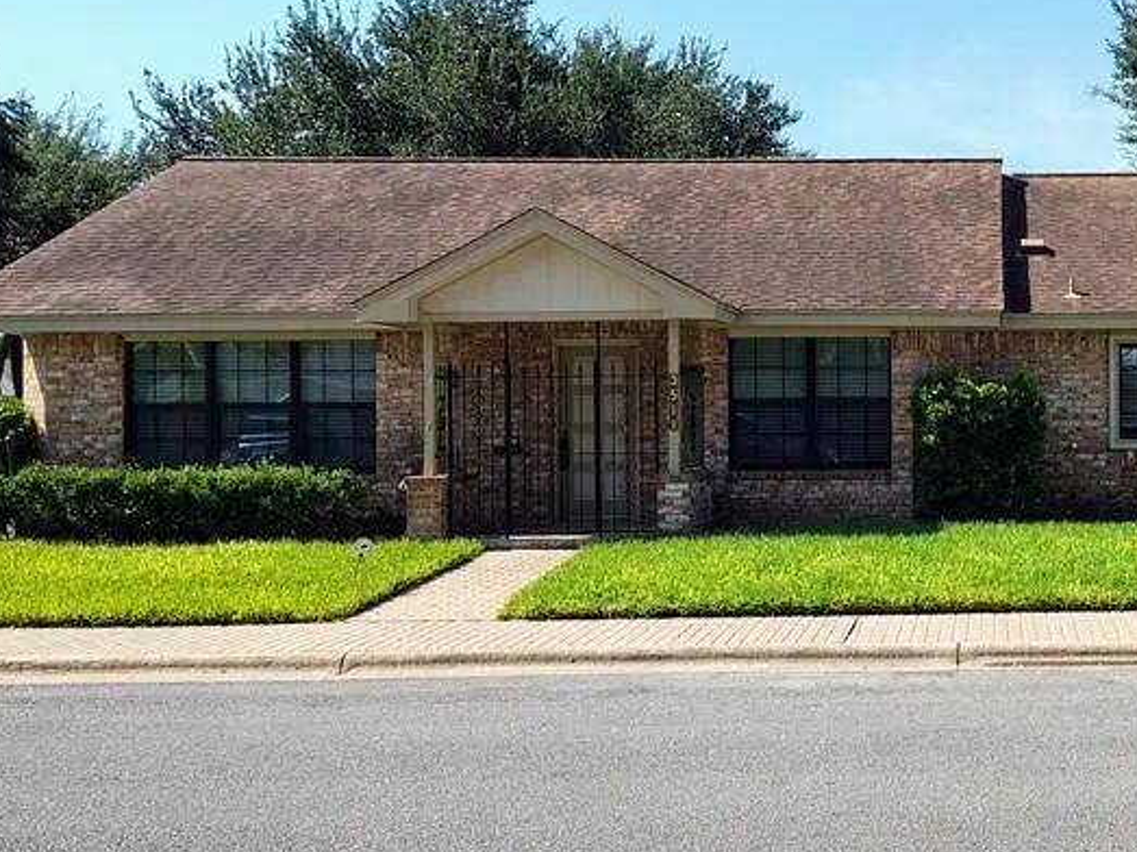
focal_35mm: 47
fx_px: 1543
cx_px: 1026
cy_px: 422
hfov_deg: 37.7
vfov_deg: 30.9
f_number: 1.8
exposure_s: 1/1226
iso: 100
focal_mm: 5.56
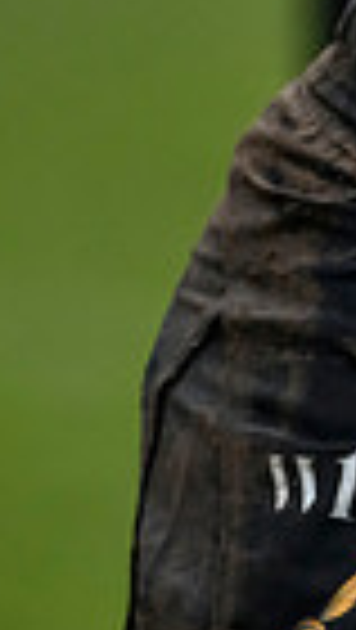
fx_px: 29063
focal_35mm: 1736
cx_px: 1253
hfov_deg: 0.7
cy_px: -173
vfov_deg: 1.2
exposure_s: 1/2500
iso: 4000
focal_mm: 400
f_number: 3.5
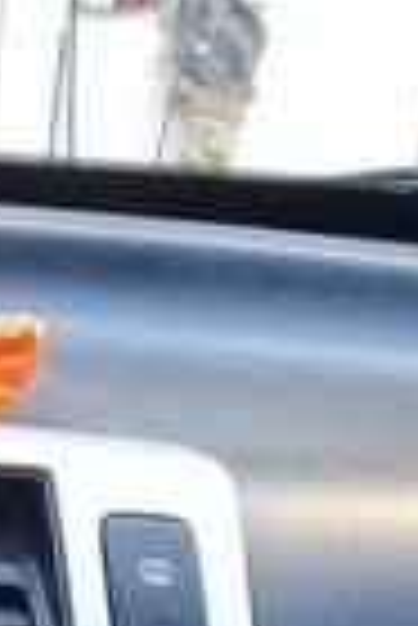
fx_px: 1998
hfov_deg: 11.5
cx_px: -207
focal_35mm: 115
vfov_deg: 15.5
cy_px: 1094
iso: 125
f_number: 2.2
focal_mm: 3.3
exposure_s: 1/33
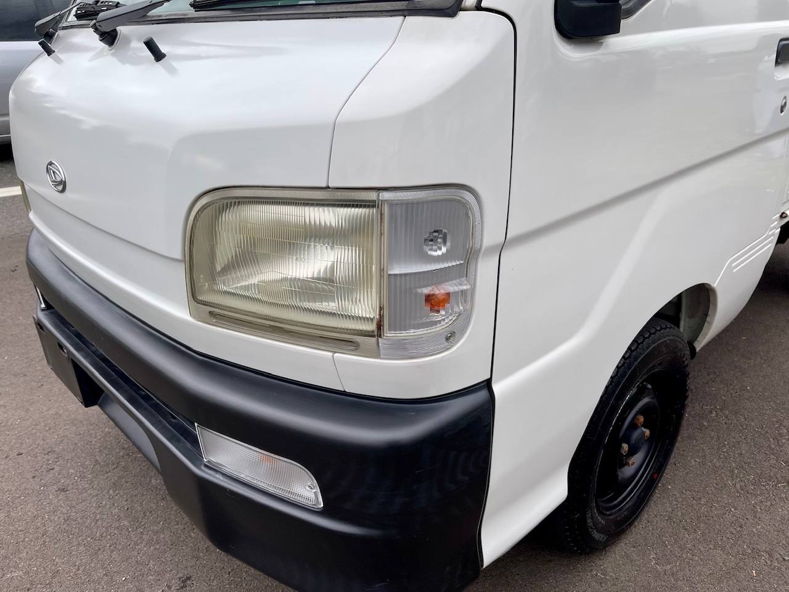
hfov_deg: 69.4
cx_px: 394
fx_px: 570
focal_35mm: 25
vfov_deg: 54.9
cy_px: 296
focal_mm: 5.1
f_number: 1.6
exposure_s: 1/428
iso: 32
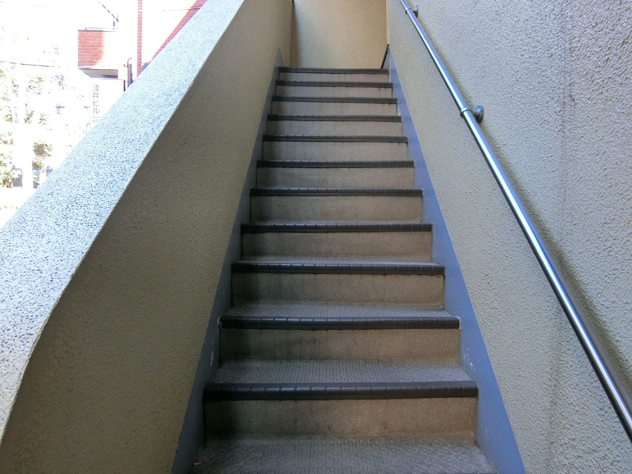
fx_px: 402
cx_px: 333
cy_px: 243
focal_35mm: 22
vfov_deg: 61.1
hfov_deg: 76.3
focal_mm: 4.06
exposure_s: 1/125
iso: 250
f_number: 2.7
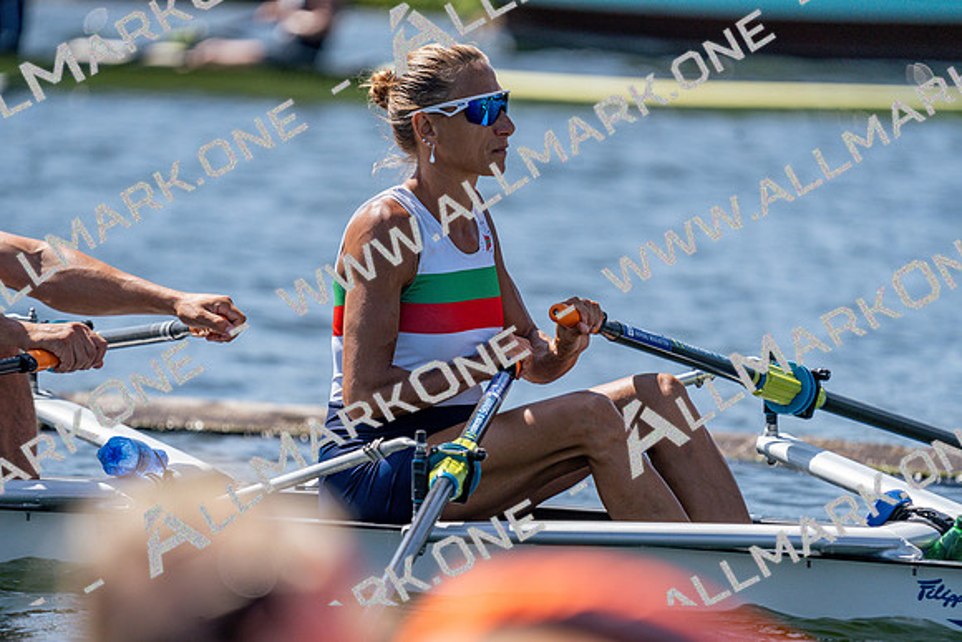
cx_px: 481
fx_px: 12669
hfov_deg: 4.3
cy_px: 321
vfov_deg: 2.9
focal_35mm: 474
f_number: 6.3
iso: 320
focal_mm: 474
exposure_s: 1/2000
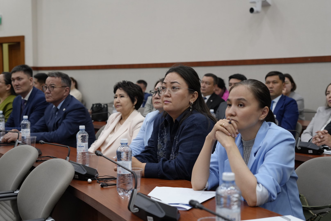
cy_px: 110
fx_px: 460
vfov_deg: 27.0
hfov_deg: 39.6
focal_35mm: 50
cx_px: 166
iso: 2000
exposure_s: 1/160
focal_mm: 50
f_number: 4
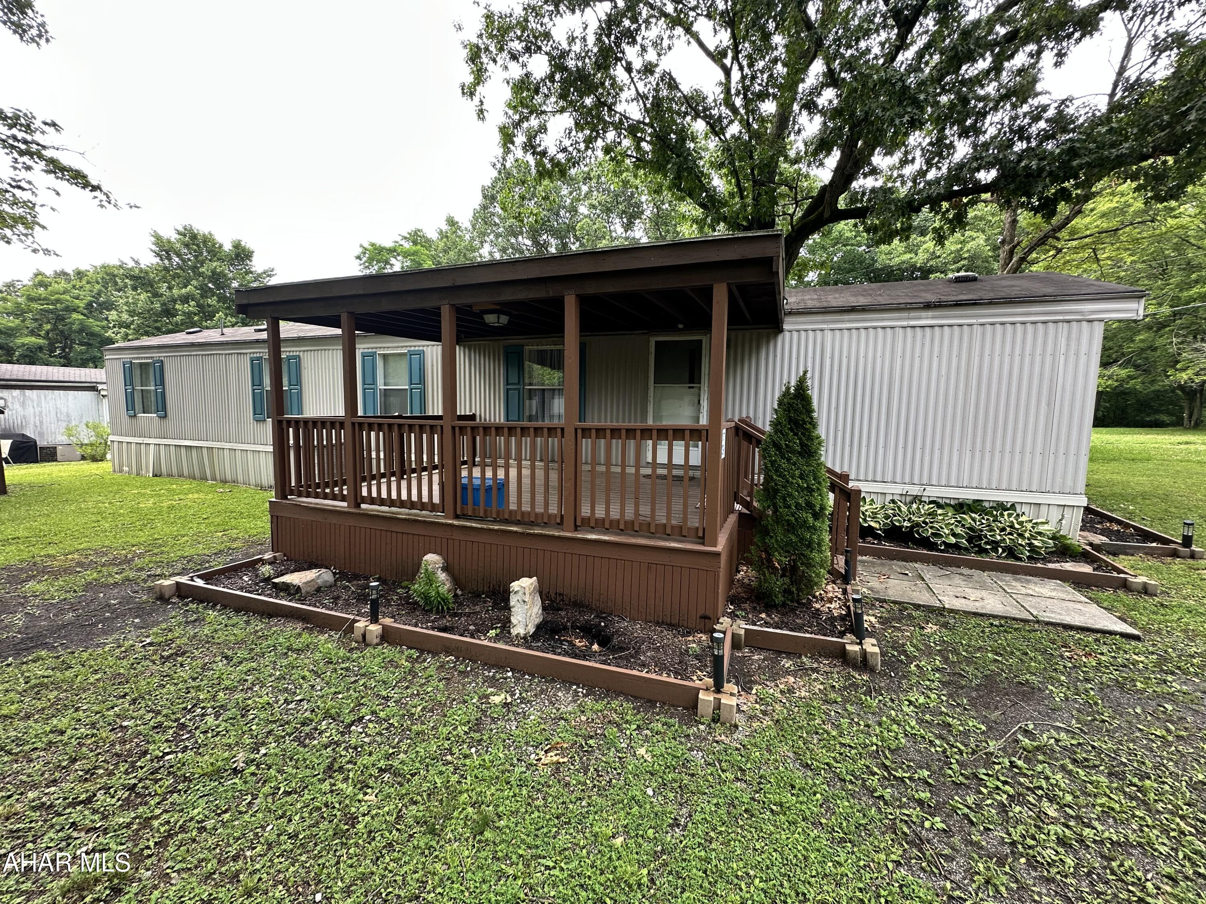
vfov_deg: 85.7
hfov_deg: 102.1
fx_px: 488
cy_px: 452
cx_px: 603
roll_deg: -1.6
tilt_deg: -4.9
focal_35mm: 14
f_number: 2.2
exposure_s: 1/99
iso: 50
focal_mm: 2.22
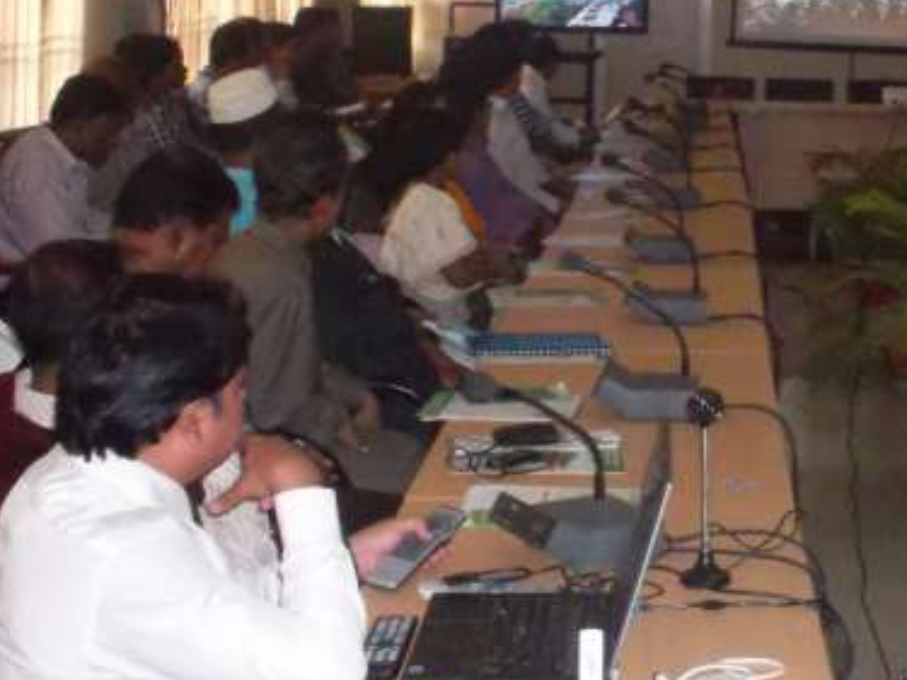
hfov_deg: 23.9
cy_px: 191
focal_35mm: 79
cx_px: 842
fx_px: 2069
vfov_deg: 18.6
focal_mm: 5.2
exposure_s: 1/50
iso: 640
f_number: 3.7
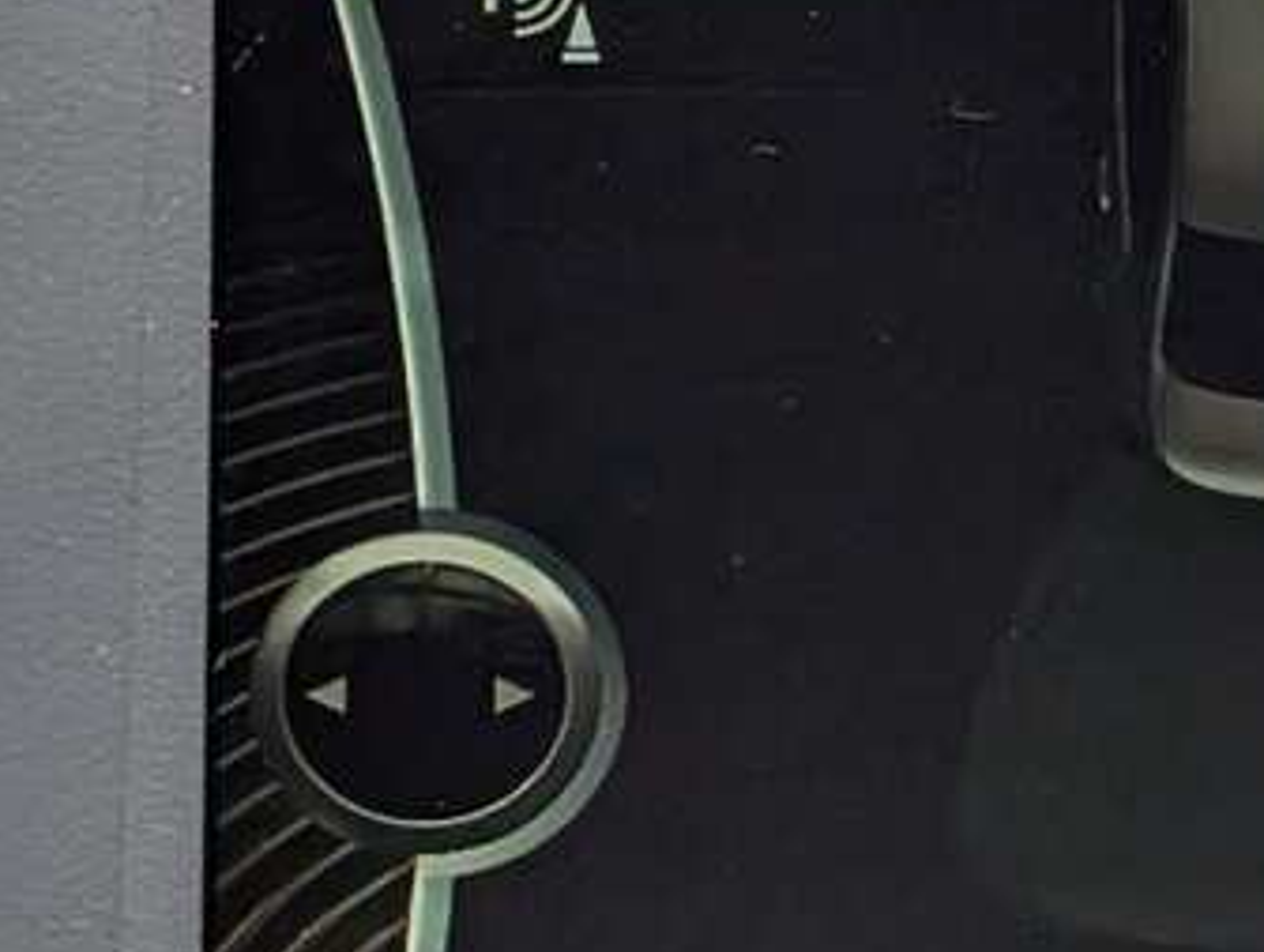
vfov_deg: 7.3
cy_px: 730
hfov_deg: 9.6
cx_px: 1422
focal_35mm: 204
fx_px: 7460
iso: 117
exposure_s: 1/301
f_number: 1.68
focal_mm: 6.9
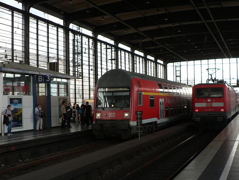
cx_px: 132
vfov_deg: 29.6
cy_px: 102
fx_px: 338
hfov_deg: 38.9
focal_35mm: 49
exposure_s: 1/100
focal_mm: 6
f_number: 3.2
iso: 80
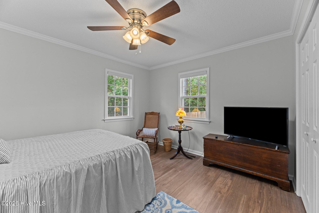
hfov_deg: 104.3
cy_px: 106
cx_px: 160
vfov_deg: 81.2
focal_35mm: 14
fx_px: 124
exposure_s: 1/2
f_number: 9
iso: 400
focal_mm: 14
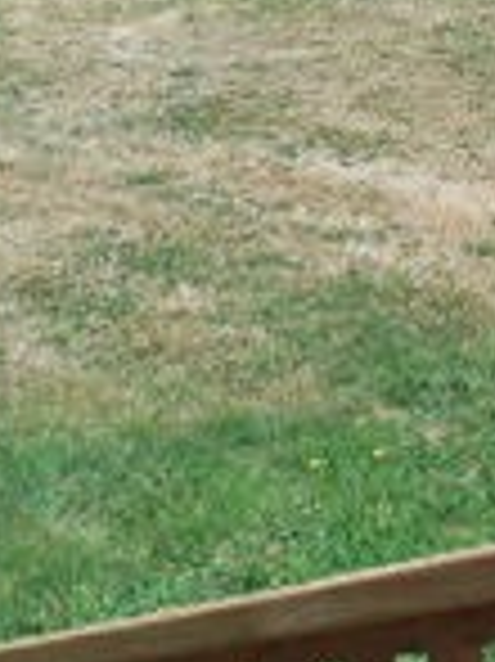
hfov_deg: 13.2
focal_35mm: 109
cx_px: 590
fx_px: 2081
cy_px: 41
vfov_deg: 17.7
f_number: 3.1
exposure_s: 1/1600
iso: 125
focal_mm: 4.5
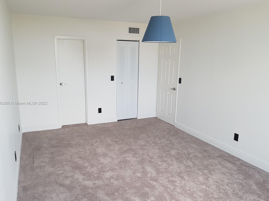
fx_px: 218
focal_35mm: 28
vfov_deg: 49.7
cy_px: 103
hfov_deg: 63.5
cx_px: 134
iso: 64
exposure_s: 1/100
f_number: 1.7
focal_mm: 4.2
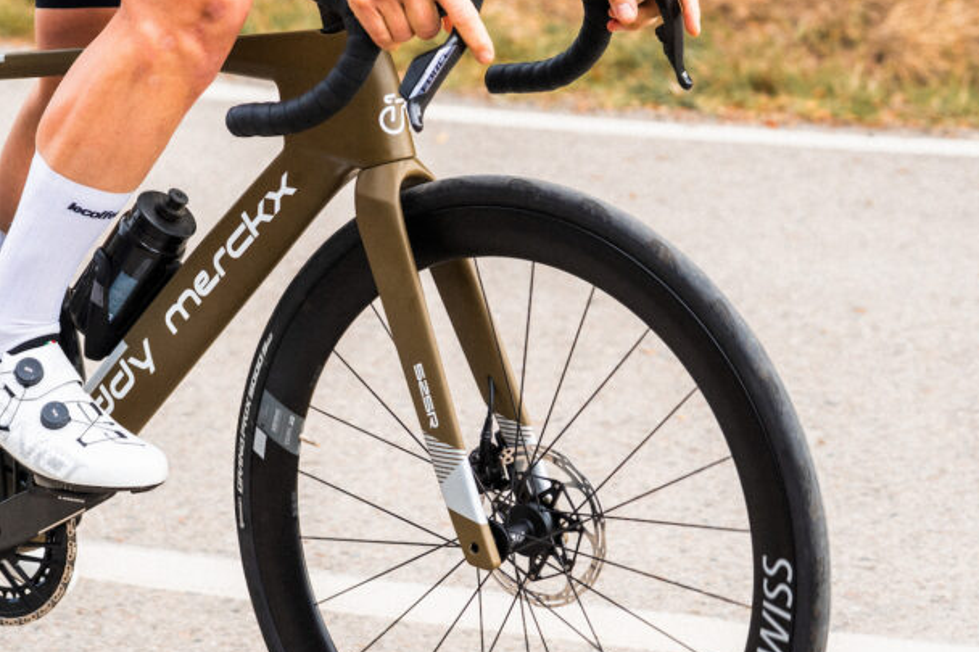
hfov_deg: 17.3
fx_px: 3208
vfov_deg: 11.6
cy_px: 295
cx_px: 320
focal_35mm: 118
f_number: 4.5
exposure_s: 1/1250
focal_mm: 70
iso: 640
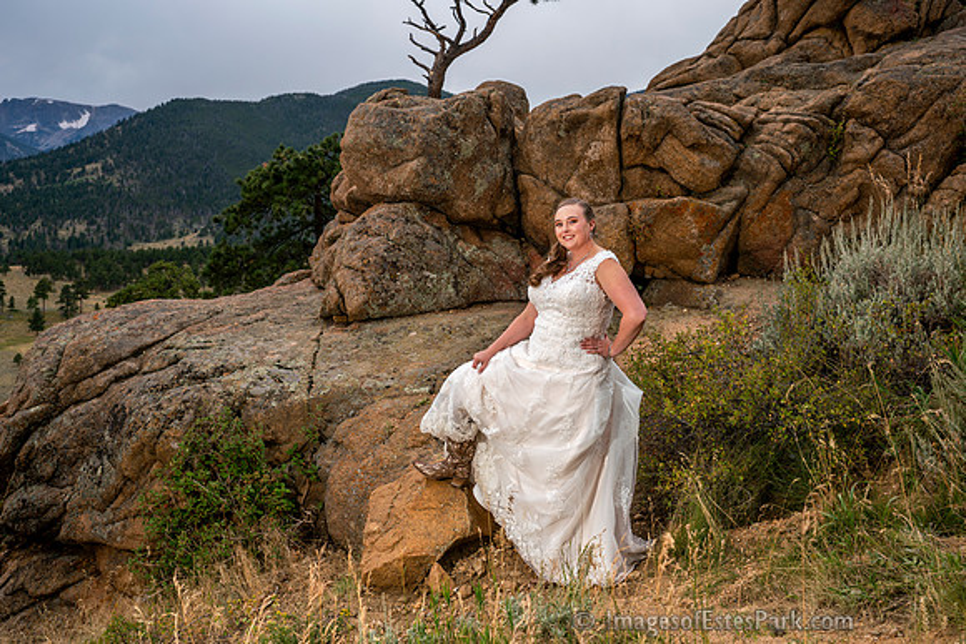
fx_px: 939
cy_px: 322
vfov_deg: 37.9
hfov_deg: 54.4
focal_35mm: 35
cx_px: 483
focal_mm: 35
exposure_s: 1/60
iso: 100
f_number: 6.3
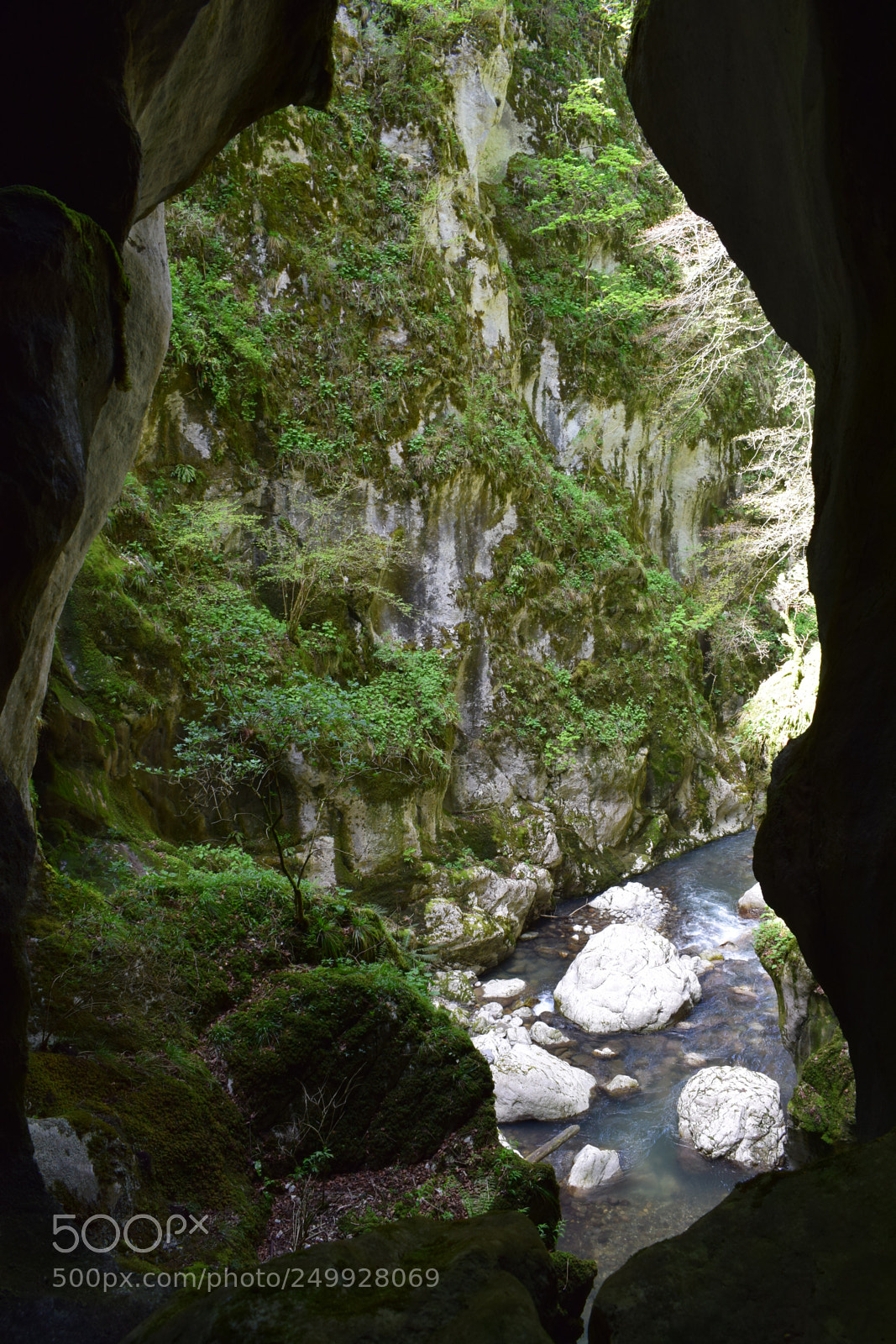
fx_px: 1120
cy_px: 672
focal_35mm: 30
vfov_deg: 61.9
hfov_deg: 43.6
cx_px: 448
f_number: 8
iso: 400
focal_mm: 20
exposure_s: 1/50
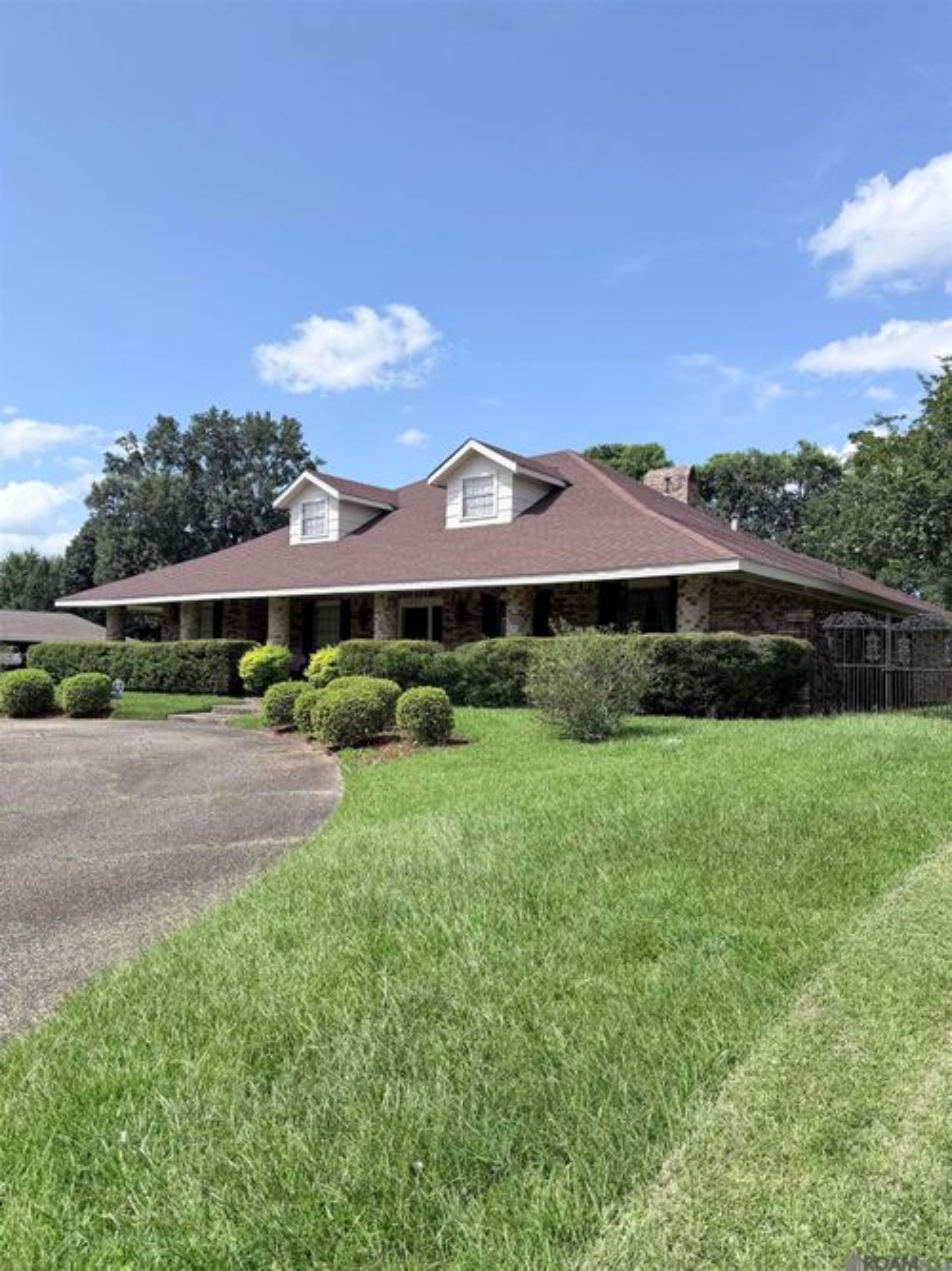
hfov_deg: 56.8
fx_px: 880
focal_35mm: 24
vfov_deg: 71.6
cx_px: 476
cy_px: 636
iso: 80
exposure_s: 1/3425
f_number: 1.78
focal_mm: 6.76
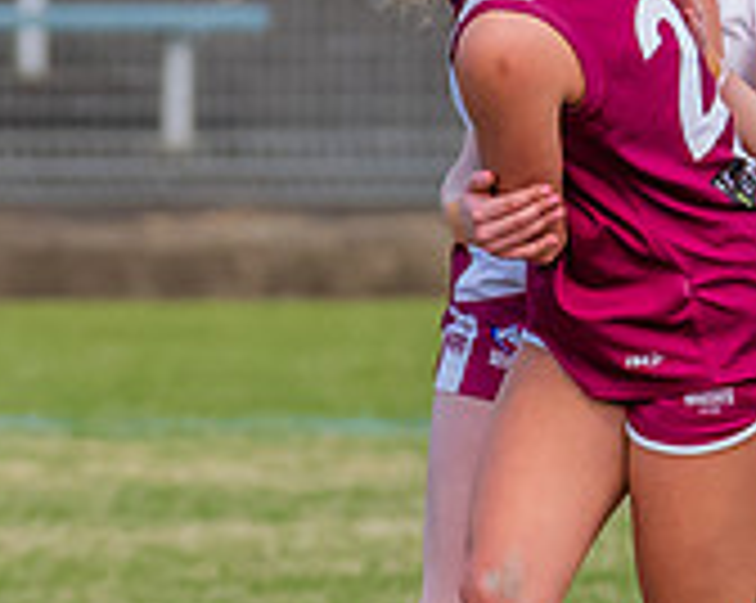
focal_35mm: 2109
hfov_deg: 0.9
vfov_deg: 0.7
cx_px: 603
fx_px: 47133
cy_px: 415
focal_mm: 300
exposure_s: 1/1600
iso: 1400
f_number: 5.6
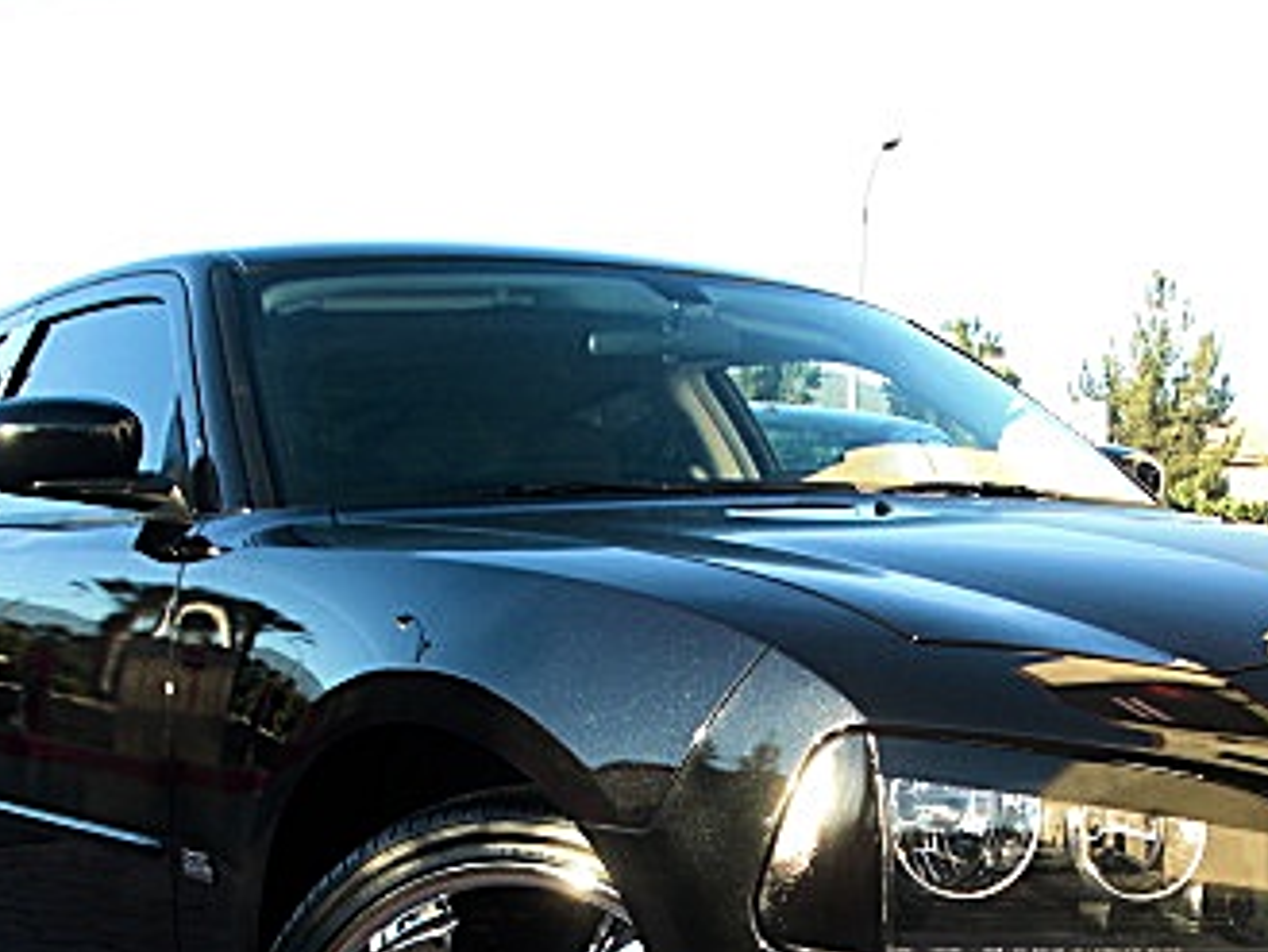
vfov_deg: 20.5
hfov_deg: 27.6
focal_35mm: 70
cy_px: 879
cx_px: 817
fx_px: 2565
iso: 50
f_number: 2.8
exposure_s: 1/125
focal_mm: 6.3
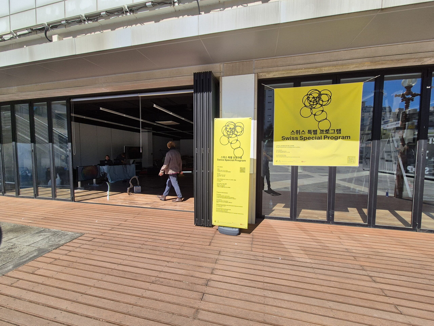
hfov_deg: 106.2
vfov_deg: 89.9
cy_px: 163
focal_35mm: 13
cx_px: 217
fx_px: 163
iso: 50
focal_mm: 2.2
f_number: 2.2
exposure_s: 1/1824
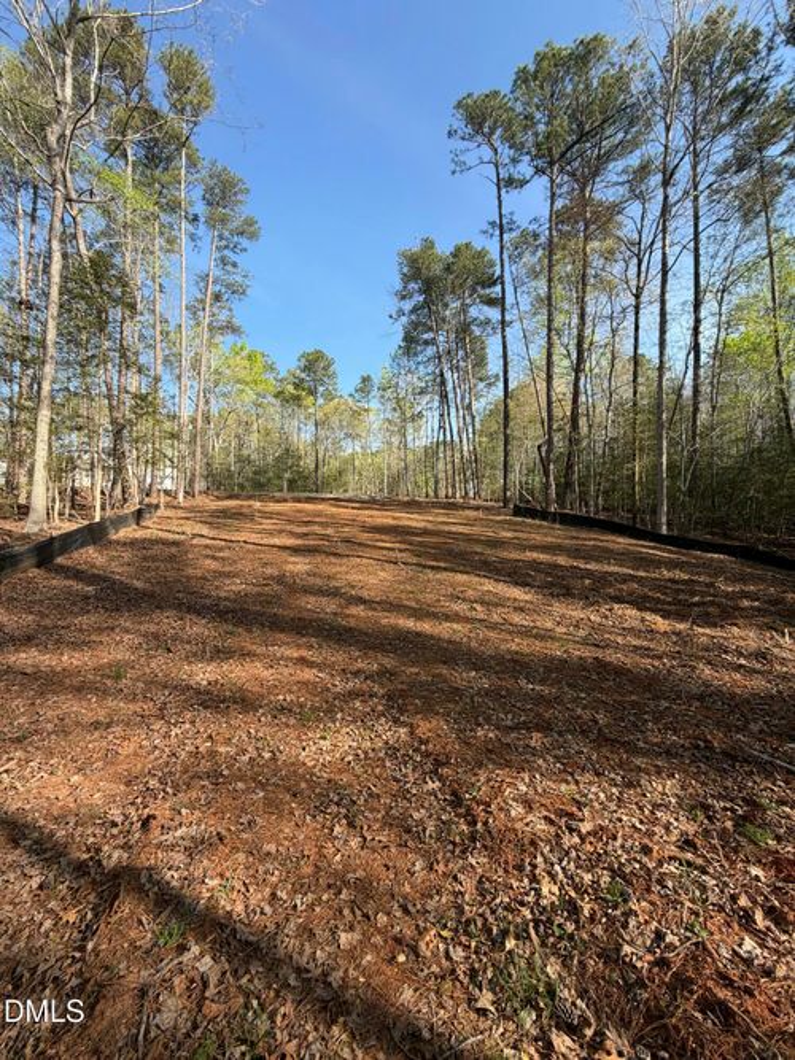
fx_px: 429
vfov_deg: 102.1
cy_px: 530
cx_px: 398
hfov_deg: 85.7
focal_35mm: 14
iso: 40
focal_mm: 2.22
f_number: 2.2
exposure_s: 1/502
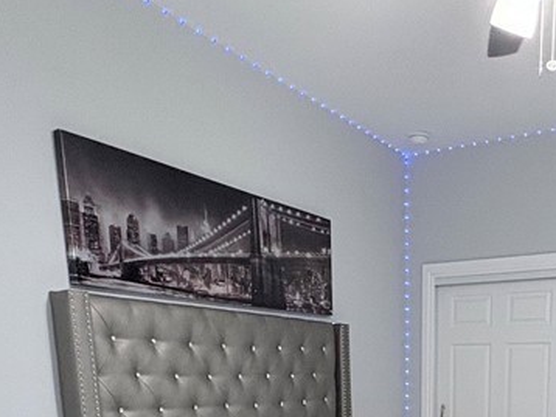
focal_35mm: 40
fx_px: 643
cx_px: 440
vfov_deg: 30.3
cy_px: 507
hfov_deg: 44.6
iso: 320
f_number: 2.2
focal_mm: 2.22
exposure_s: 1/60
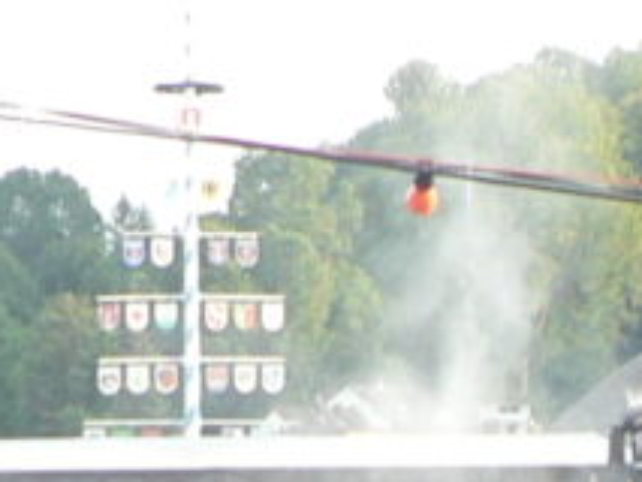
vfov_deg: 7.0
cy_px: 1009
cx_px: 793
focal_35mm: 203
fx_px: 3767
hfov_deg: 9.6
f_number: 2.8
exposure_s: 1/40
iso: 80
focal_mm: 6
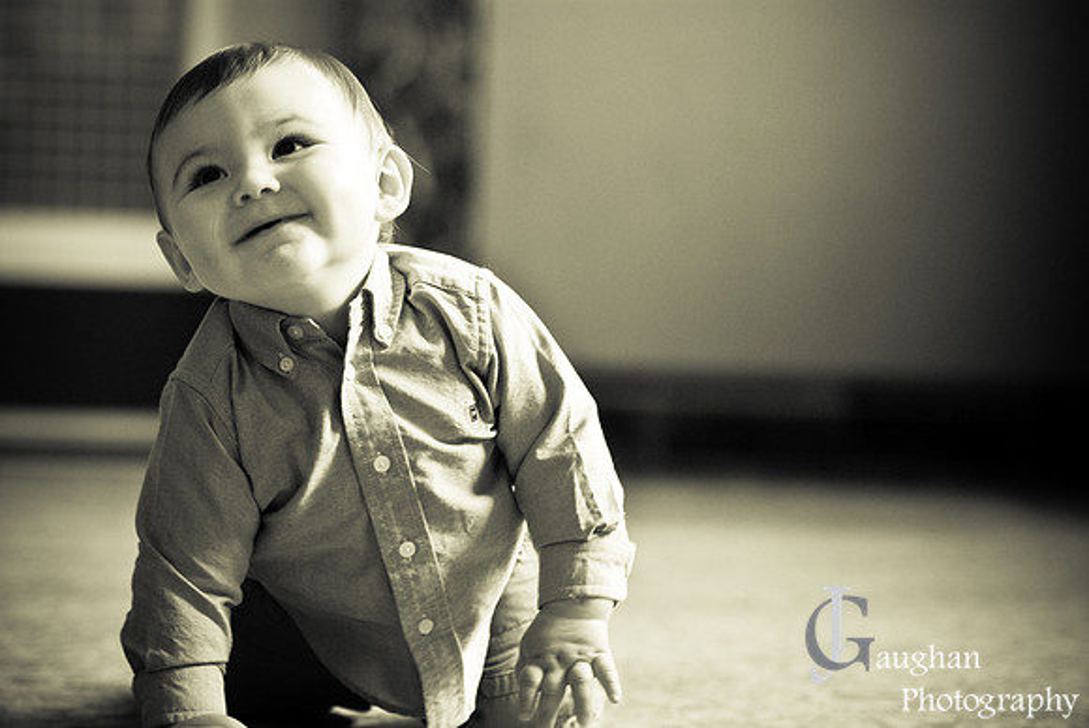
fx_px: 4542
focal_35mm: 150
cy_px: 364
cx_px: 544
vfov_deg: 9.2
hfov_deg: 13.7
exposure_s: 1/45
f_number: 2.8
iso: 250
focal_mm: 100
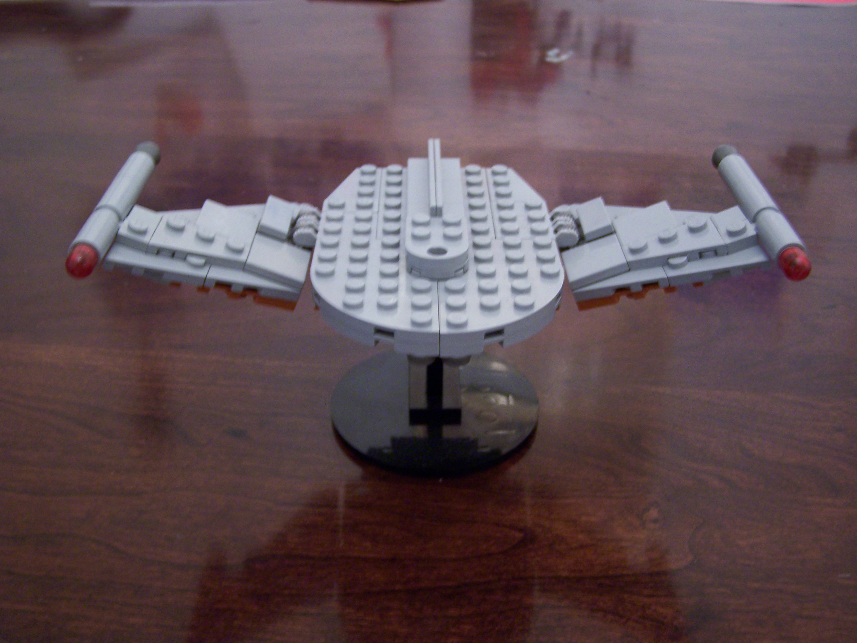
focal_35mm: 38
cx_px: 428
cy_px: 322
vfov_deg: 37.7
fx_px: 941
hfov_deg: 49.0
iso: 140
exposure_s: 1/8
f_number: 2.8
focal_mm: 6.3
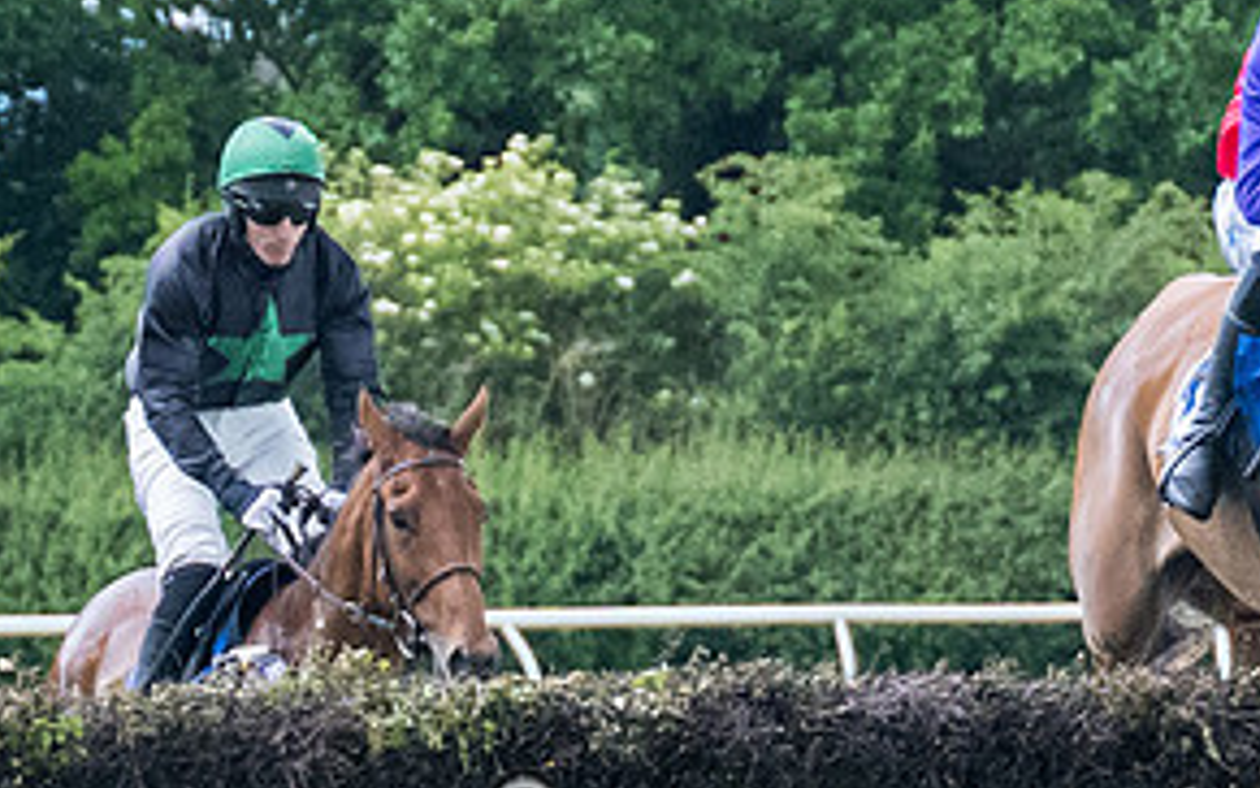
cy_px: 841
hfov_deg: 3.1
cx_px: 480
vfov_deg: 1.9
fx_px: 23561
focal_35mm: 686
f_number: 4
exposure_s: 1/1250
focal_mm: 98
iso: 2000
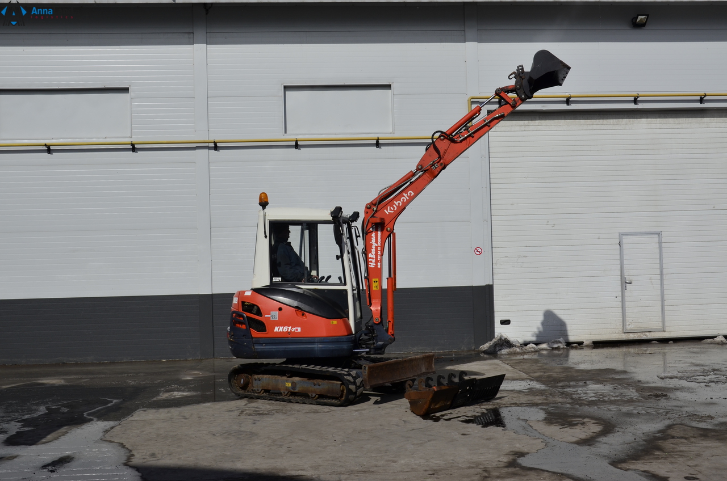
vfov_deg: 34.1
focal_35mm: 39
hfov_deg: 49.6
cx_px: 364
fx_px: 786
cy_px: 240
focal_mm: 26
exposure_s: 1/1000
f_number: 11
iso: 125
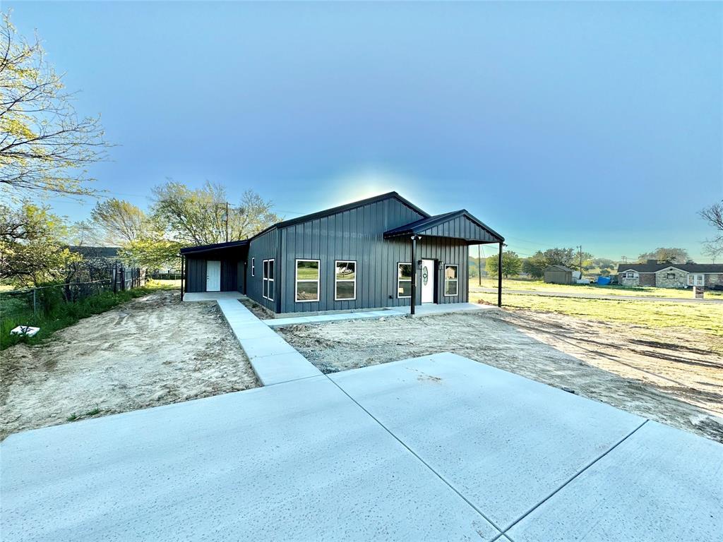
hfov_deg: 102.1
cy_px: 271
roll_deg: -0.6
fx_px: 292
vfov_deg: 85.7
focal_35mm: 14
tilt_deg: -0.4
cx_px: 362
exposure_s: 1/1600
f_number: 2.2
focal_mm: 2.22
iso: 50
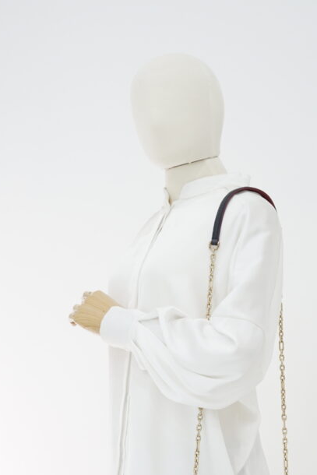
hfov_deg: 16.2
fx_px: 1109
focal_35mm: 84
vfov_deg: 23.8
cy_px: 392
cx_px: 217
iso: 800
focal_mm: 50
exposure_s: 1/13
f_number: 6.3
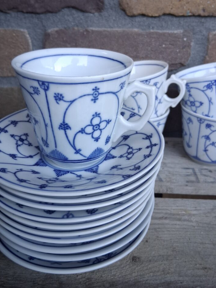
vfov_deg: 55.2
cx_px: 101
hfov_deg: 42.9
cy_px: 126
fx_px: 274
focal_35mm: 33
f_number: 1.8
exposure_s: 1/50
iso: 250
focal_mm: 3.98
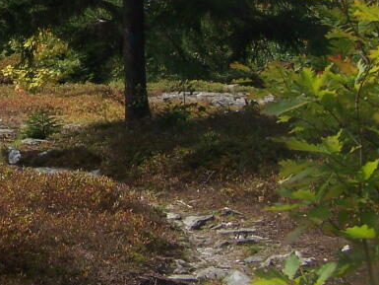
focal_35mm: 101
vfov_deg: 14.2
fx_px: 1106
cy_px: -55
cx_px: -71
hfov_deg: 18.5
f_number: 4
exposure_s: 1/800
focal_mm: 6.3
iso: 80
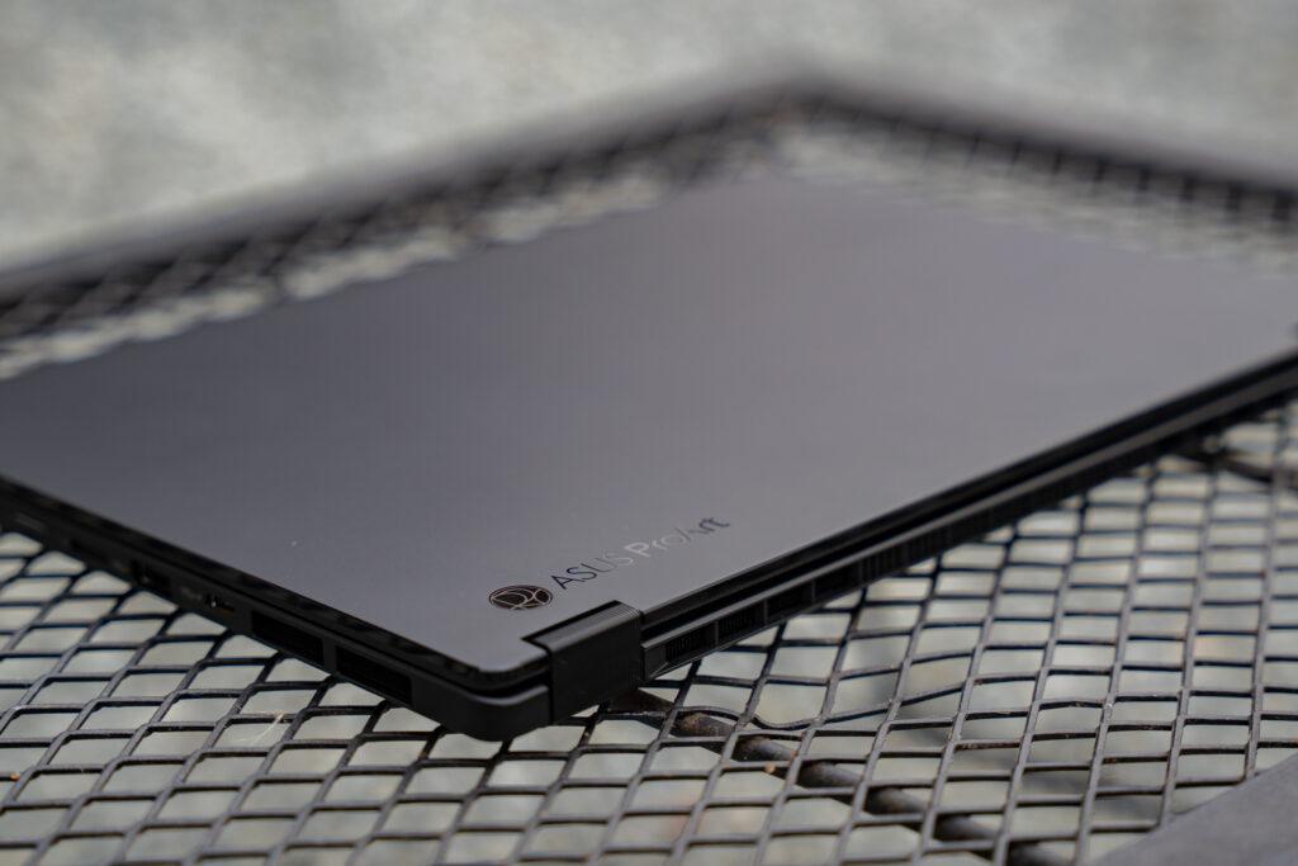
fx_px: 3065
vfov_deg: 16.1
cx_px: 649
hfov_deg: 23.9
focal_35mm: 85
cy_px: 433
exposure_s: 1/400
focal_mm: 56.7
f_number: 2.8
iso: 64
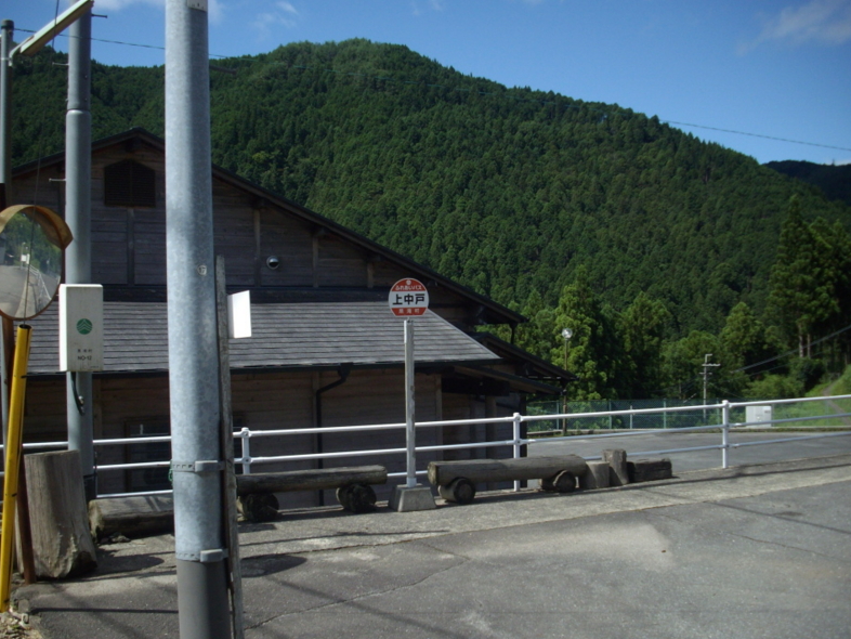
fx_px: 984
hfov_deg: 46.8
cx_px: 410
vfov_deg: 36.0
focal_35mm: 40
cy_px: 331
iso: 80
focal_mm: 6.2
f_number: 5.6
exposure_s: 1/320
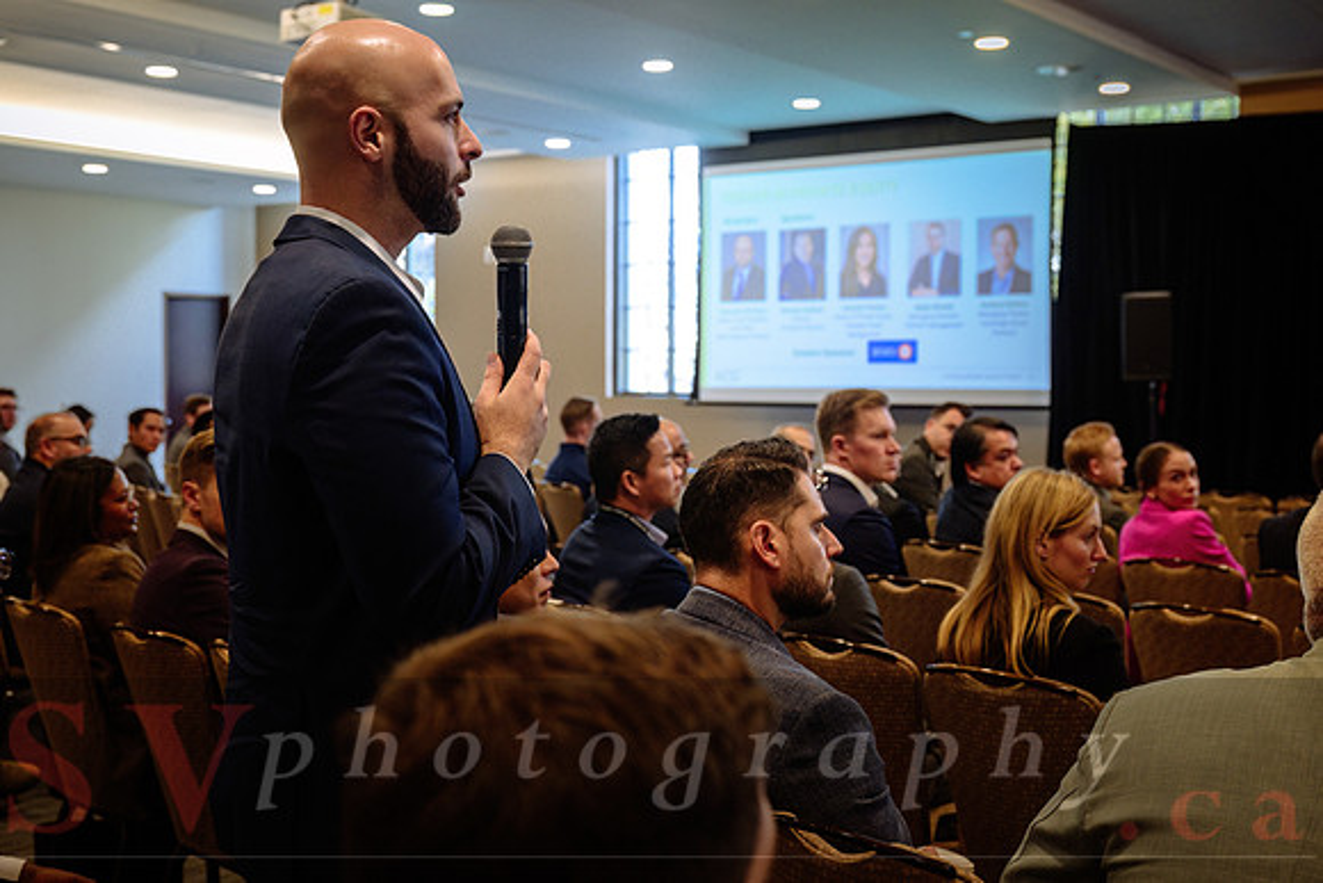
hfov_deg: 41.8
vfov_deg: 28.6
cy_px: 420
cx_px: 630
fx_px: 1734
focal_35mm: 47
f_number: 5
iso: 1600
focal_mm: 45
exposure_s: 1/80
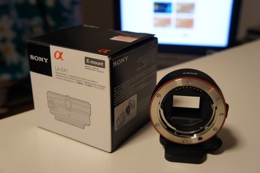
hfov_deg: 46.4
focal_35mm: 42
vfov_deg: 31.9
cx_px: 130
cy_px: 86
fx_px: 303
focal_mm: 28
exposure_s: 1/13
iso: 200
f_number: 5
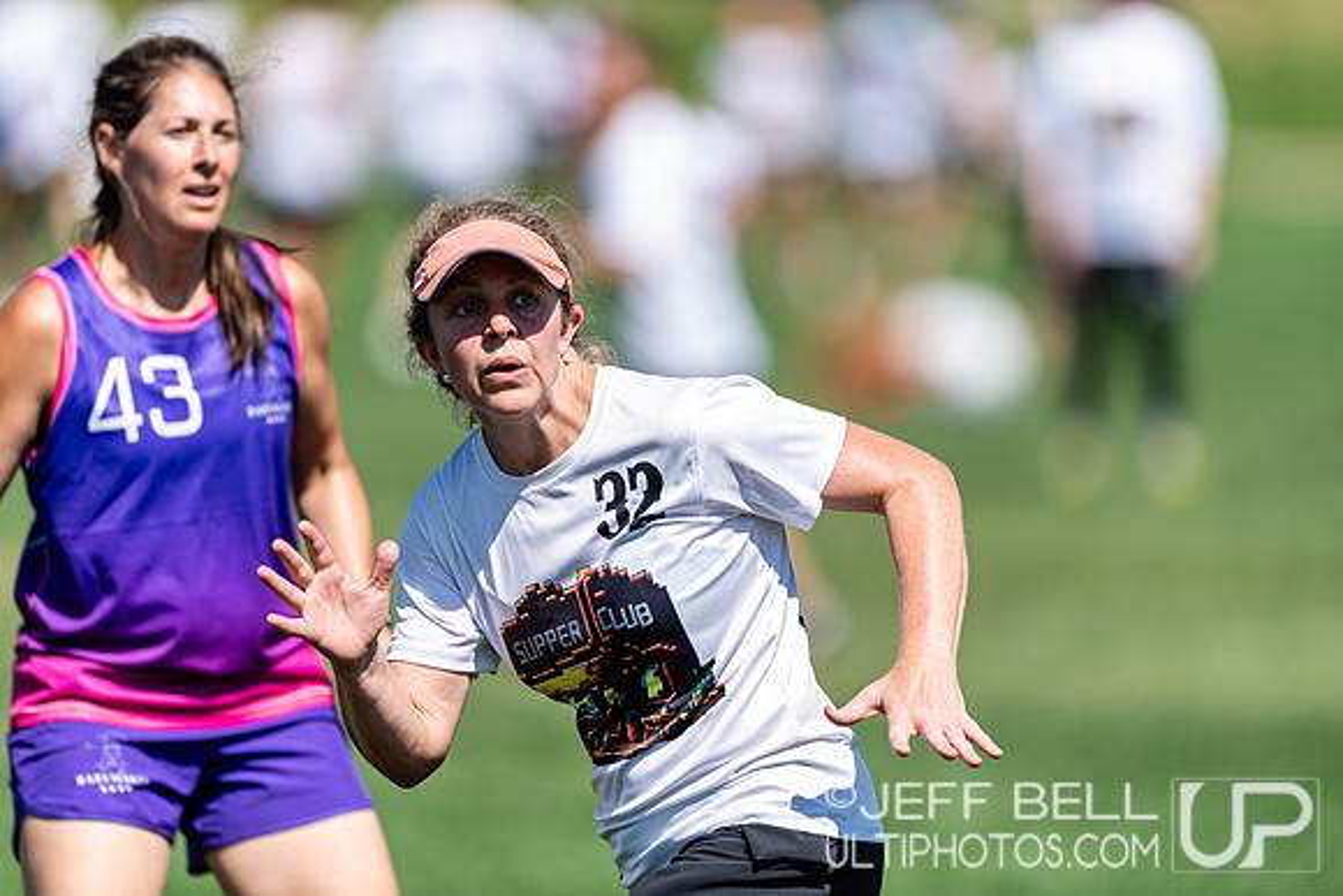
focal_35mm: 400
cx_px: 672
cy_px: 448
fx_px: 14925
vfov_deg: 3.4
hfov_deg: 5.2
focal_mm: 400
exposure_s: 1/2000
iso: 100
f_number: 2.8
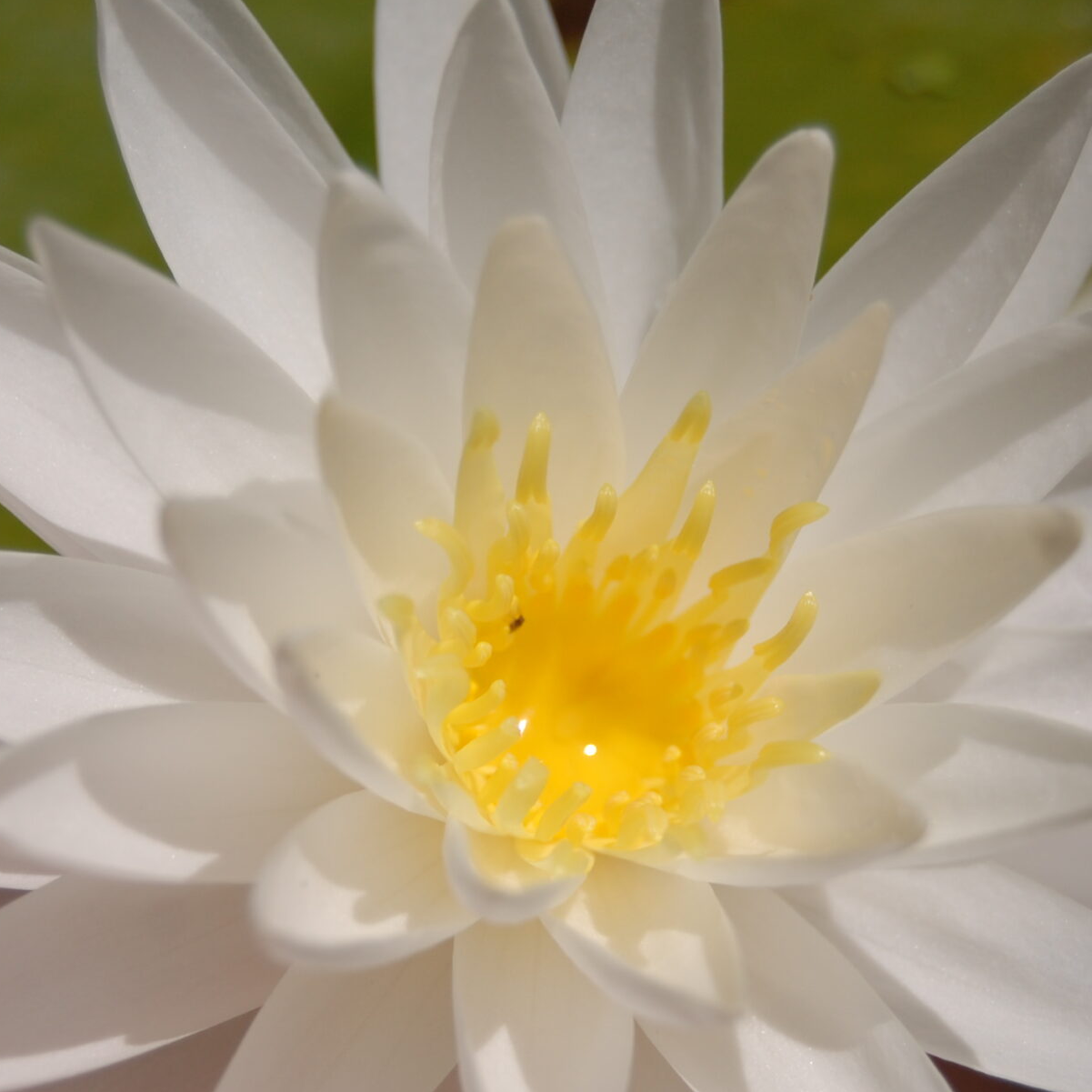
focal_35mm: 114
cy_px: 667
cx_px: 568
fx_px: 4069
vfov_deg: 15.3
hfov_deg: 15.3
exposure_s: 1/3200
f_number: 5.3
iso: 200
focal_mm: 42
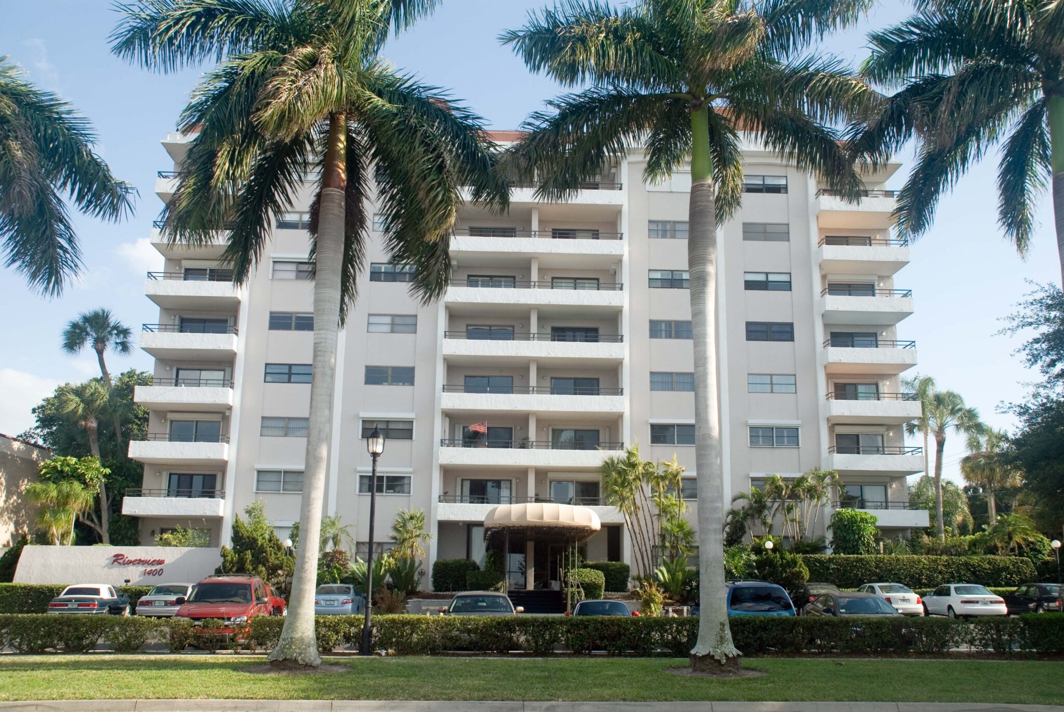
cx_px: 532
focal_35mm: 33
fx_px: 977
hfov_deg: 57.2
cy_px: 356
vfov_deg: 40.1
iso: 100
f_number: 6.3
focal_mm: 22
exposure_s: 1/160
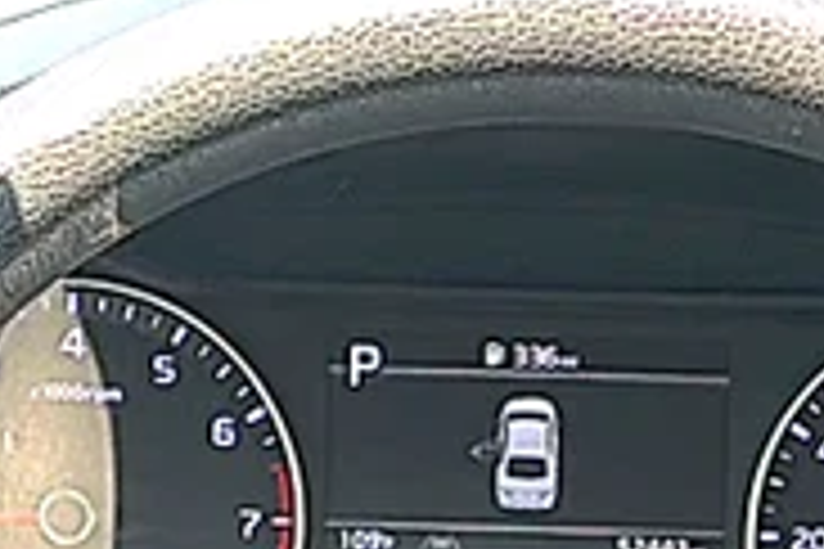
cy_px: 970
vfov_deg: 7.3
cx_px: 567
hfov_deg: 11.2
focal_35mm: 183
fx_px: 4188
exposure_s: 1/176
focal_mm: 6.86
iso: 64
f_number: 1.78
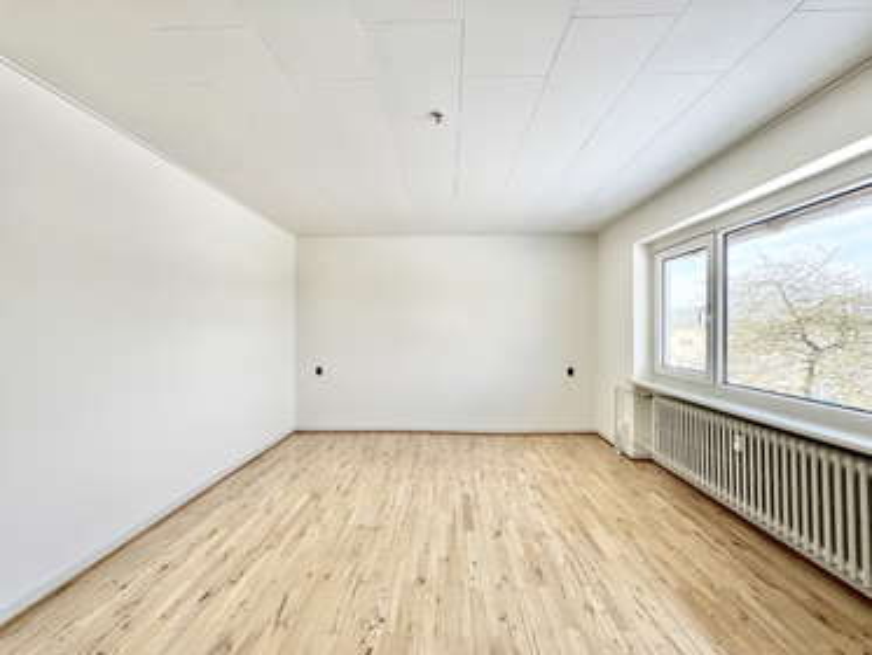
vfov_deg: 85.7
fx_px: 353
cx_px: 436
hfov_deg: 102.0
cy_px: 328
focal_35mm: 14
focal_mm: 2.22
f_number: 2.2
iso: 40
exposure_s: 1/143
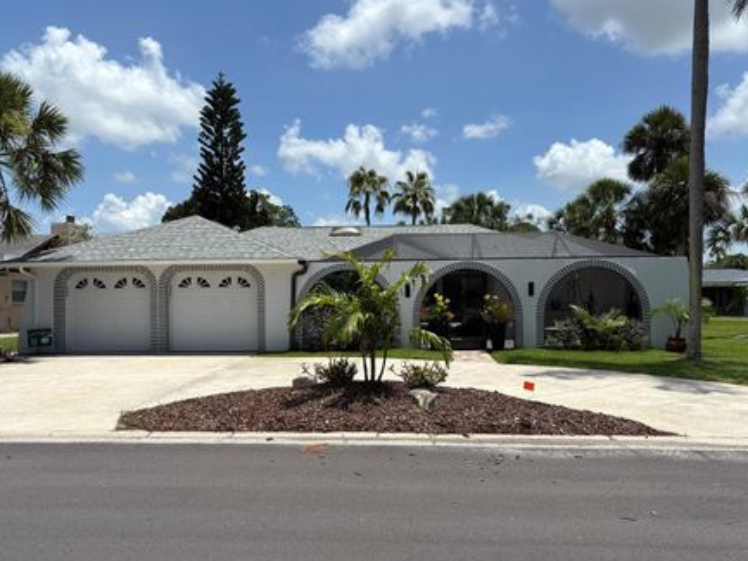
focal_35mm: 30
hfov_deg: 59.9
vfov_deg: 46.7
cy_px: 310
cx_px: 368
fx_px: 648
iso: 50
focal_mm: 5.96
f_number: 1.6
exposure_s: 1/5076
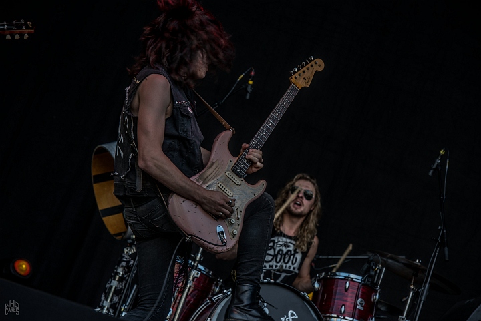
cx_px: 240
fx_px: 2139
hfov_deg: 12.8
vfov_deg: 8.6
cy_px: 160
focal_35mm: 160
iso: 125
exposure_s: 1/100
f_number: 6.3
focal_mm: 160
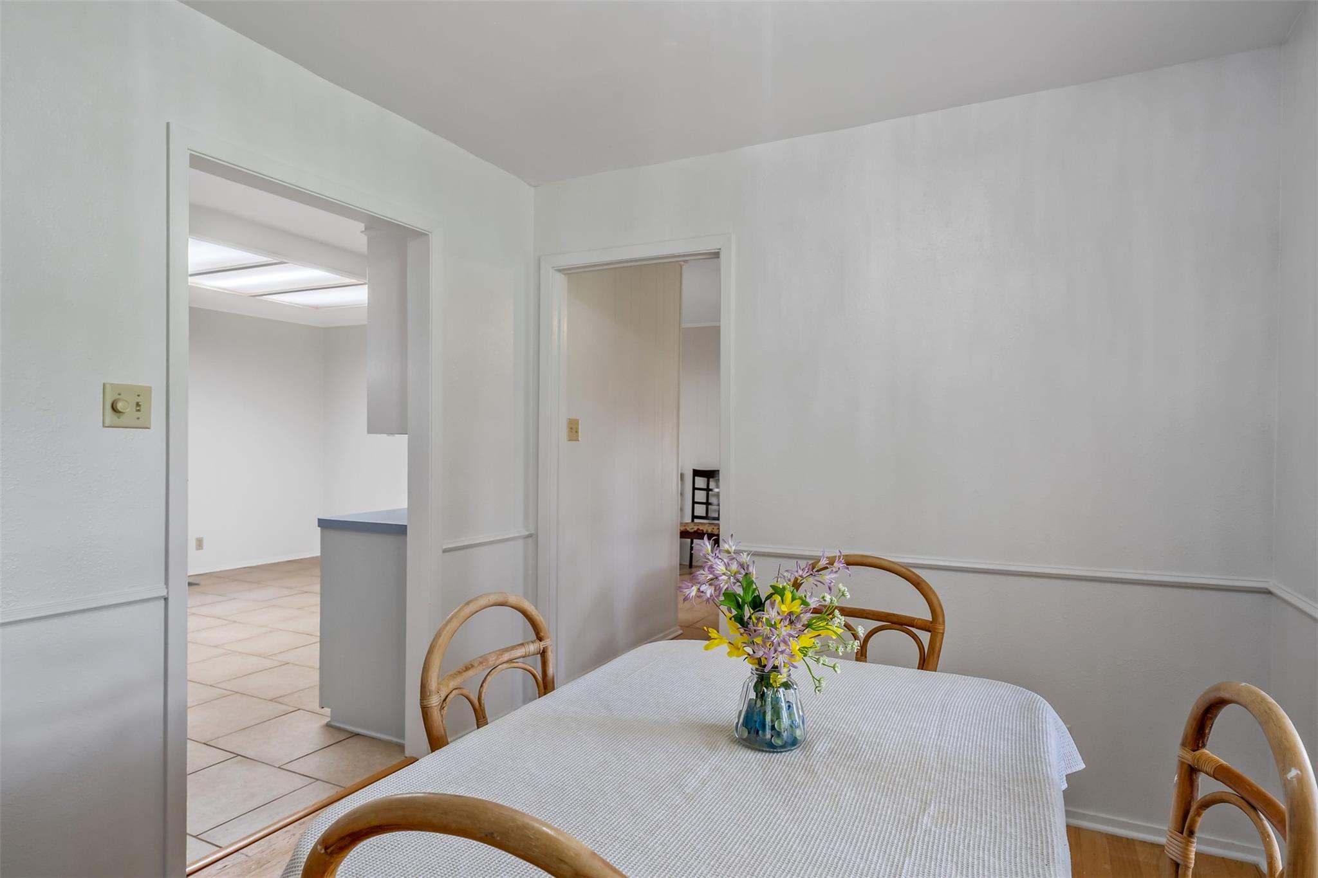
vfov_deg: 59.5
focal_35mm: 21
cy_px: 439
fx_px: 769
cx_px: 659
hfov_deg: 81.2
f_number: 8
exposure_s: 1/10
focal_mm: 21
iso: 800
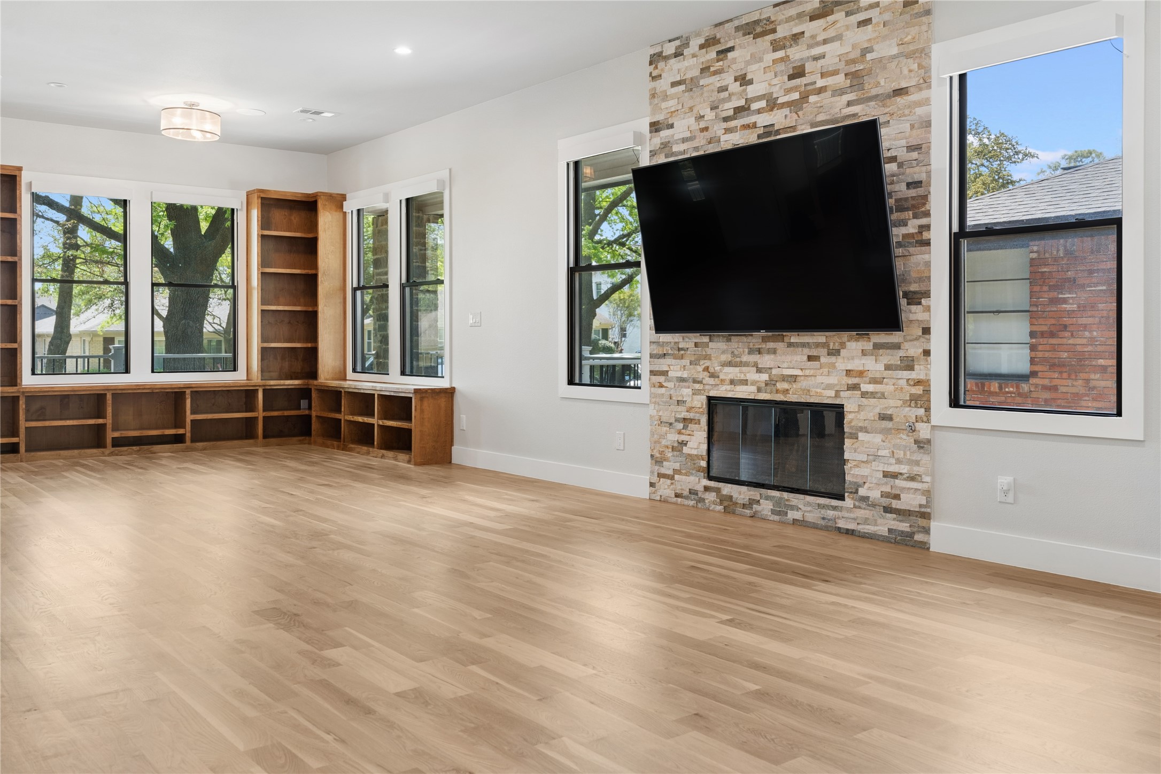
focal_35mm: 31
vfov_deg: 42.3
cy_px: 387
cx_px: 580
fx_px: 1000
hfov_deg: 60.3
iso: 100
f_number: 8
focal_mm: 31
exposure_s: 1/13
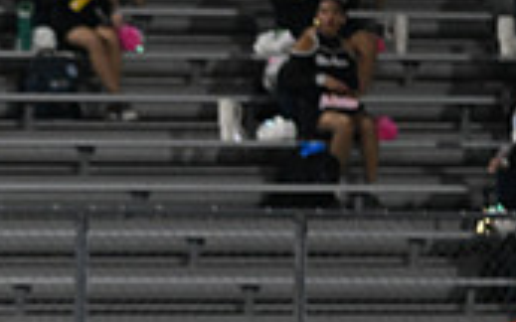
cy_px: 449
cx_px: -84
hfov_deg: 2.1
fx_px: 14381
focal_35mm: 1023
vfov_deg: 1.3
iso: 6400
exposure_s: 1/1600
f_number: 2.8
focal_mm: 300
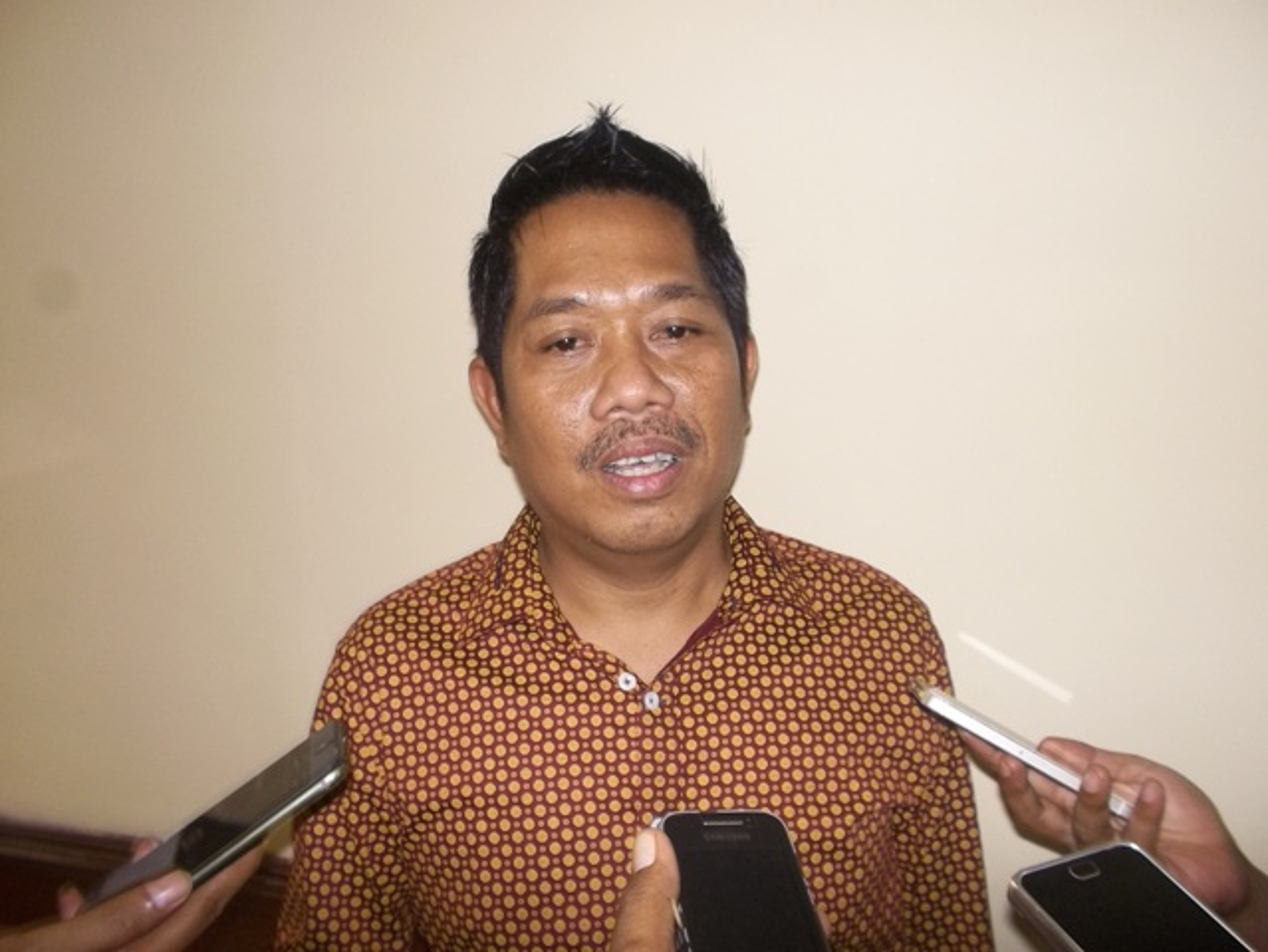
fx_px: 1063
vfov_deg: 48.3
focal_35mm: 29
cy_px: 476
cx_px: 634
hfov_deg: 61.6
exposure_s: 1/30
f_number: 3.3
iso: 160
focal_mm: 4.1
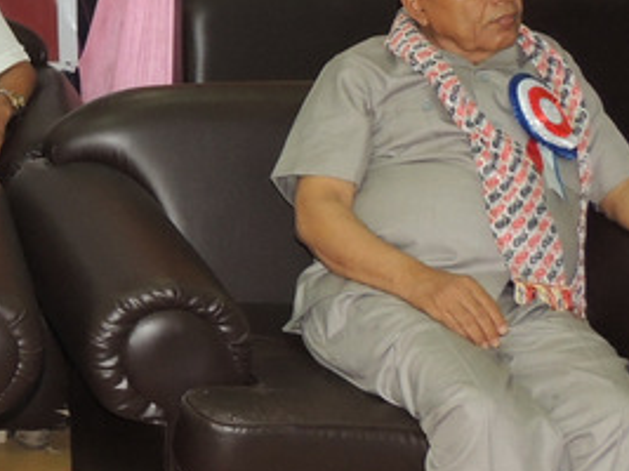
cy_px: 19
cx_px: -250
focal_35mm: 126
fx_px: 2288
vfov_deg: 11.7
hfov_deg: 14.8
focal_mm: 7.1
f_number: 3.3
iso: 360
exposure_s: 1/30
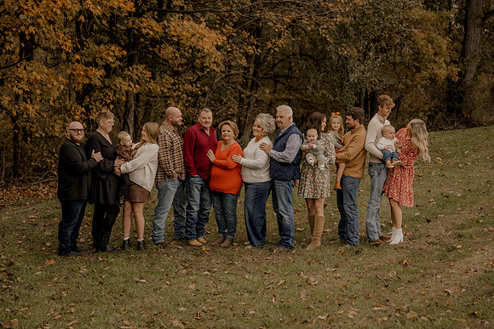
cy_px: 164
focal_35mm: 67
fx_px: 919
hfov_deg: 30.1
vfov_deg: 20.3
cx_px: 253
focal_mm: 64
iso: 250
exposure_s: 1/125
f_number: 2.8
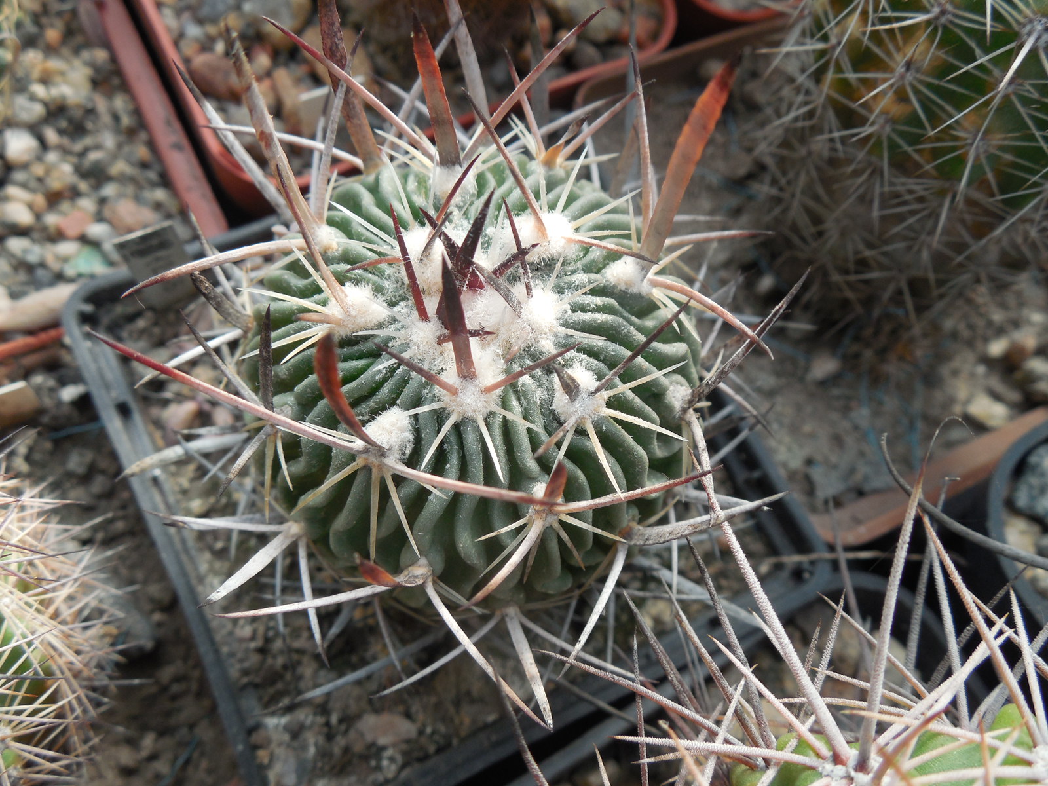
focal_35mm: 31
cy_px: 393
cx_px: 524
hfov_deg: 58.4
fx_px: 939
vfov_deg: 45.4
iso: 125
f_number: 3.6
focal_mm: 5.6
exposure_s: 1/160
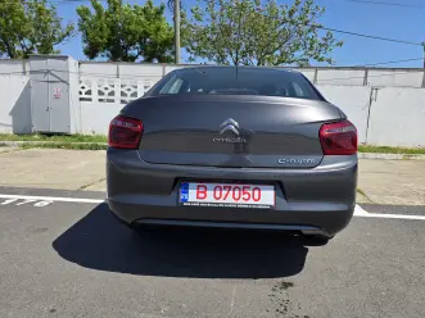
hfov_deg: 69.4
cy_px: 169
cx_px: 222
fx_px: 307
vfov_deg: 54.8
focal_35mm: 25
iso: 80
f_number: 1.7
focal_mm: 6.3
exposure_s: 1/5958
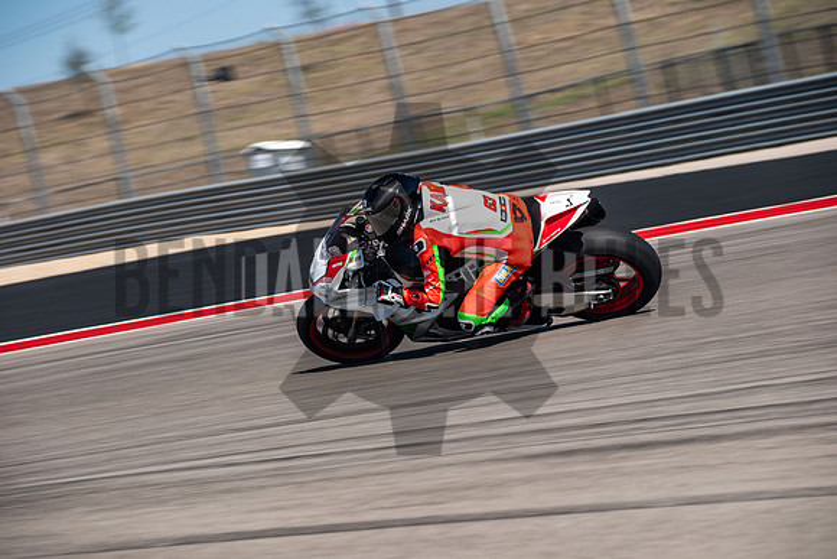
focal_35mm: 210
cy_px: 280
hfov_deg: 9.8
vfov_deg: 6.5
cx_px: 418
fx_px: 4883
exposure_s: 1/200
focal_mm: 140
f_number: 6.4
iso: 160
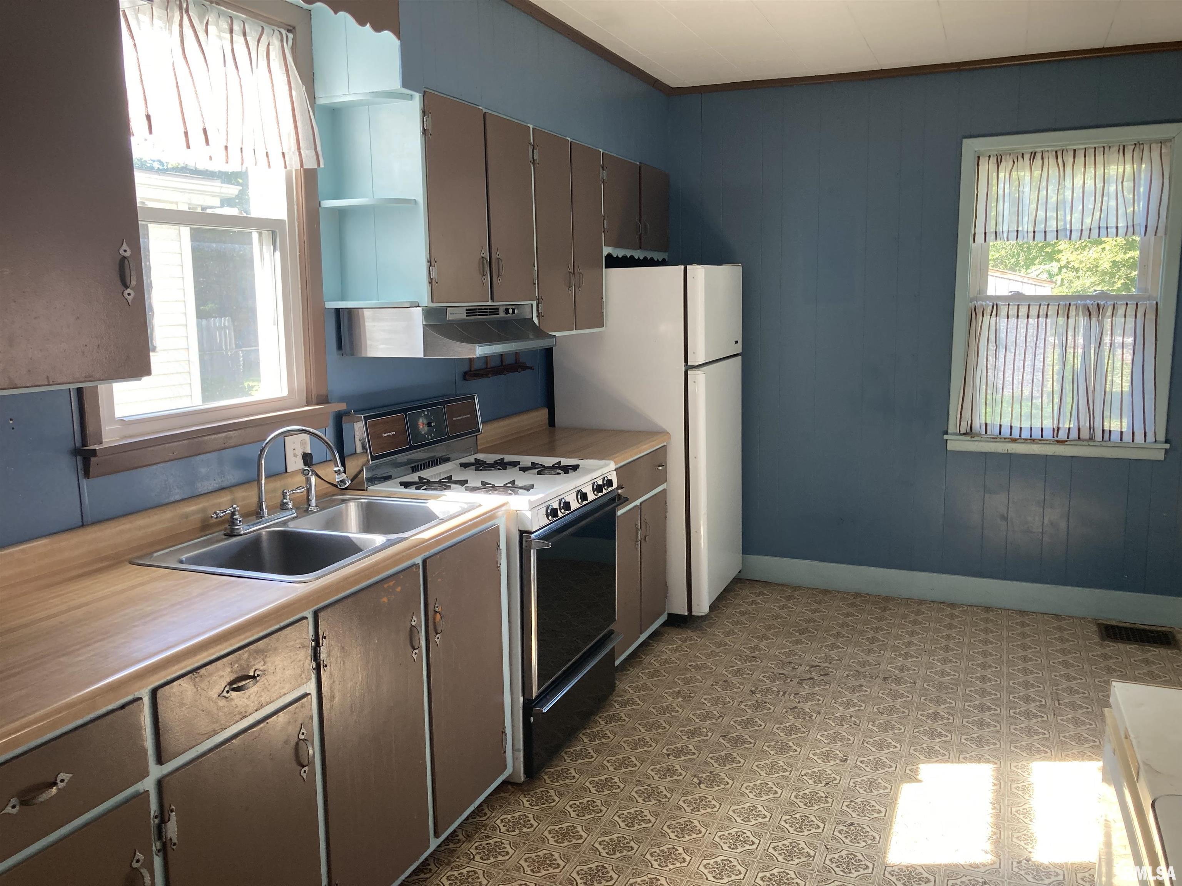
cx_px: 591
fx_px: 956
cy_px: 443
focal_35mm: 28
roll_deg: +1.1
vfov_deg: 49.7
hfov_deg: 63.4
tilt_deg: -8.6
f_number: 1.8
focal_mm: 3.99
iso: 64
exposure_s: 1/60
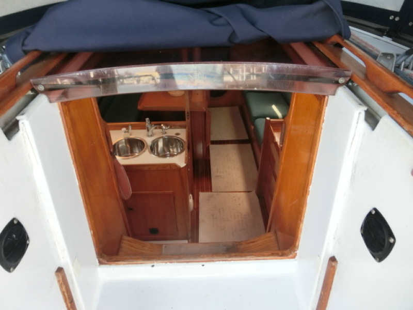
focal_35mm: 24
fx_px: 286
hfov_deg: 71.6
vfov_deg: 56.8
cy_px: 155
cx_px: 206
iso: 125
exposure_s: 1/125
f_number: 3
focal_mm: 4.24
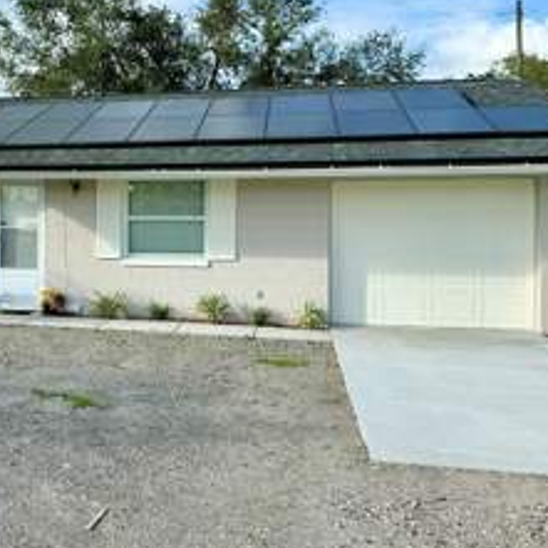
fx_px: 824
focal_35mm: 46
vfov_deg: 36.7
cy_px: 218
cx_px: 89
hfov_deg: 35.3
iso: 80
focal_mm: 6.76
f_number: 1.78
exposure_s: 1/3145
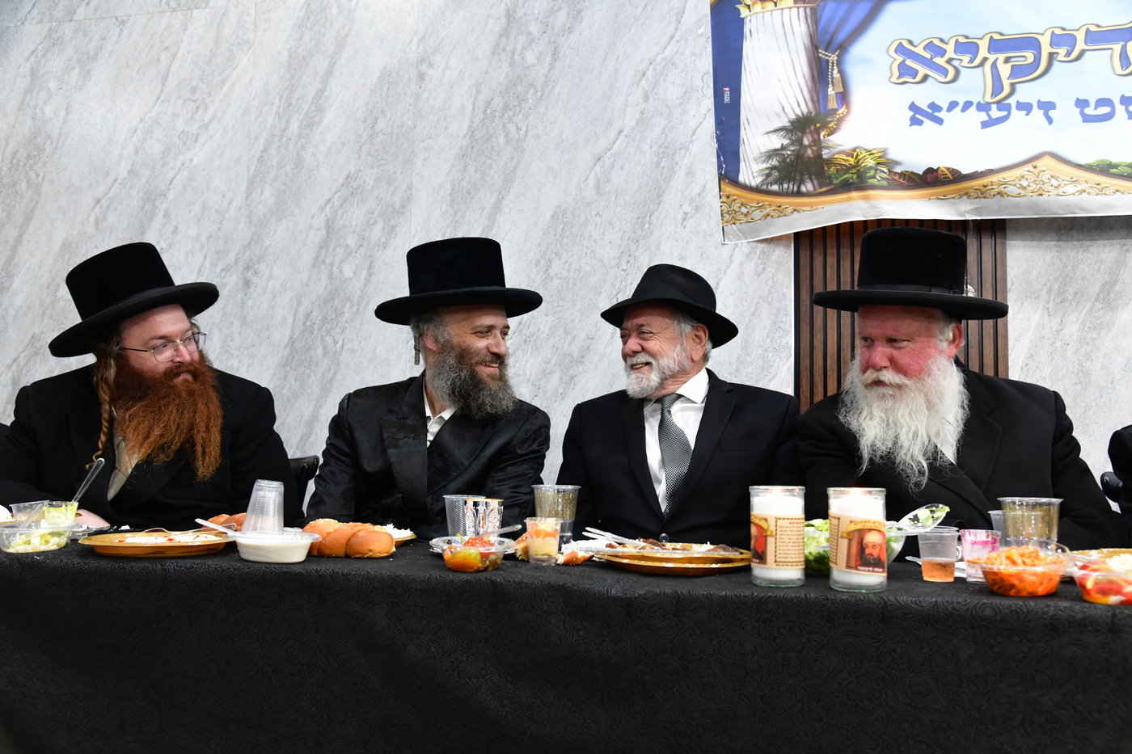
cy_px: 377
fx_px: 943
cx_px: 566
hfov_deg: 61.9
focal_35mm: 30
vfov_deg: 43.6
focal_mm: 30
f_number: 5.6
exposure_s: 1/100
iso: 2000
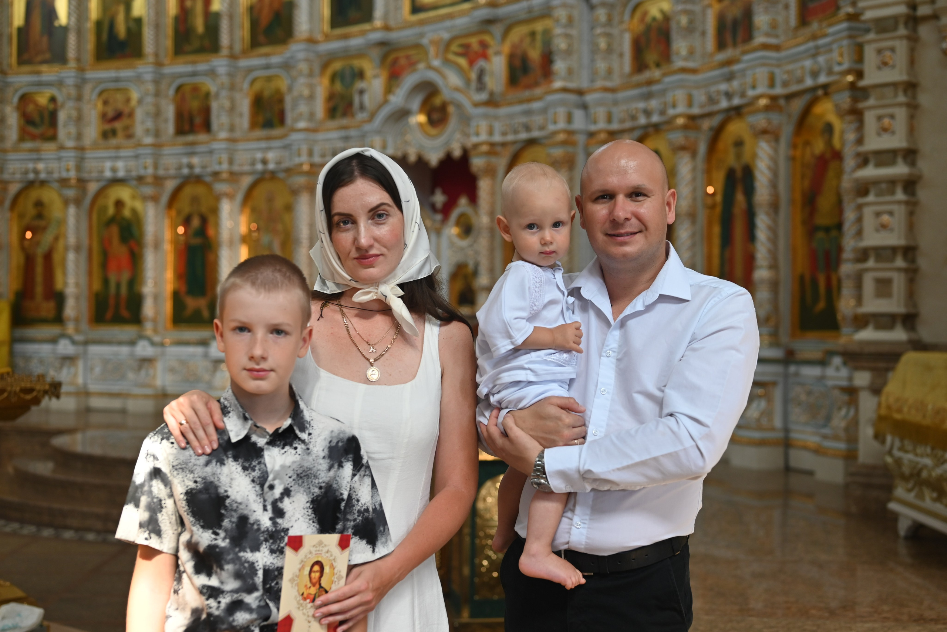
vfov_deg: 27.0
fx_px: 1316
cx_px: 474
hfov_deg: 39.6
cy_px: 316
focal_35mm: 50
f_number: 2.8
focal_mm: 50
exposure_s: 1/250
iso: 400
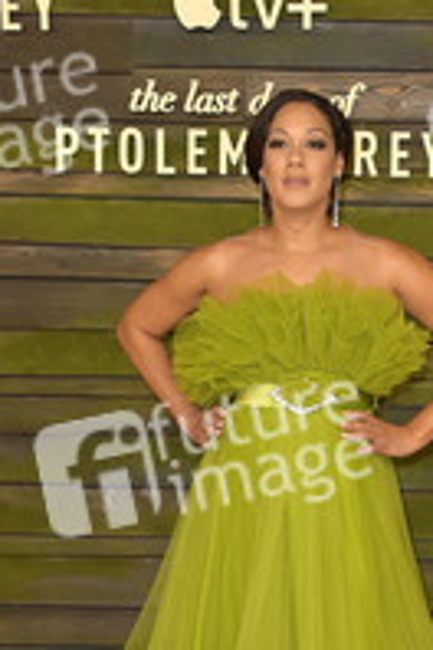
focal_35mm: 81
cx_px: 300
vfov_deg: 24.1
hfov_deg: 16.8
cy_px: 624
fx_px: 1461
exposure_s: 1/250
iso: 320
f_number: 7.1
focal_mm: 40
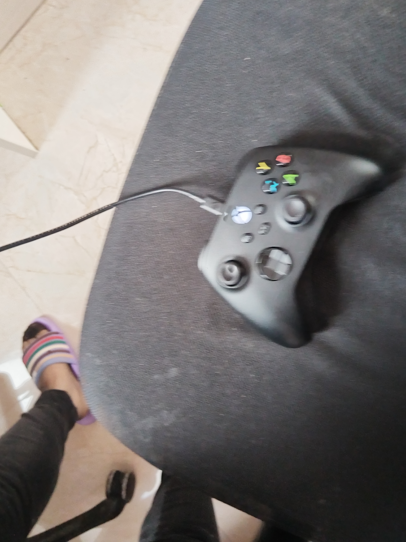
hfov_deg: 53.1
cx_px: 203
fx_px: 407
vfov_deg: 67.3
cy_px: 271
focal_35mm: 26
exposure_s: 1/49
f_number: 1.9
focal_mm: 4.95
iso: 7000
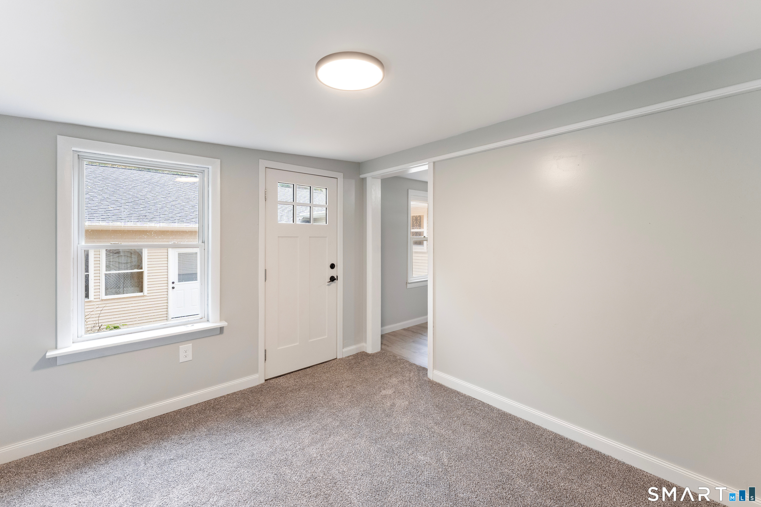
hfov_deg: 104.3
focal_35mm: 14
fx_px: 296
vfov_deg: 81.2
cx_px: 380
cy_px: 254
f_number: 8
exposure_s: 1/6
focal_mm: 14
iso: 800
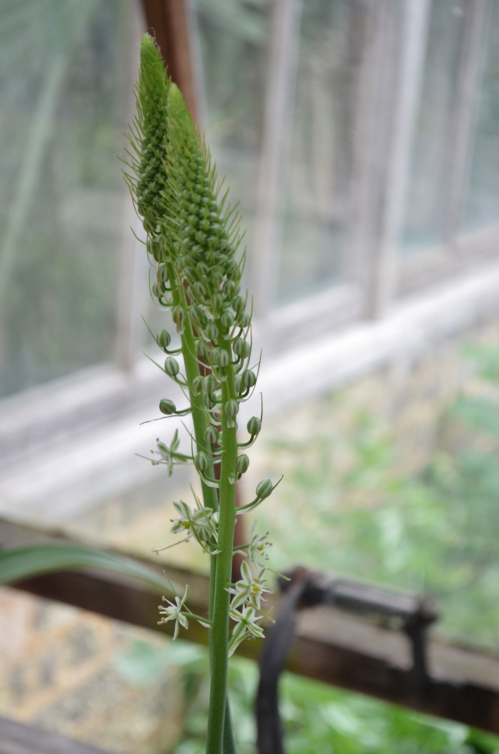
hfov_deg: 16.5
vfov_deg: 24.7
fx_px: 1723
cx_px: 250
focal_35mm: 82
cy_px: 377
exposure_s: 1/160
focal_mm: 55
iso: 1250
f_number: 5.6
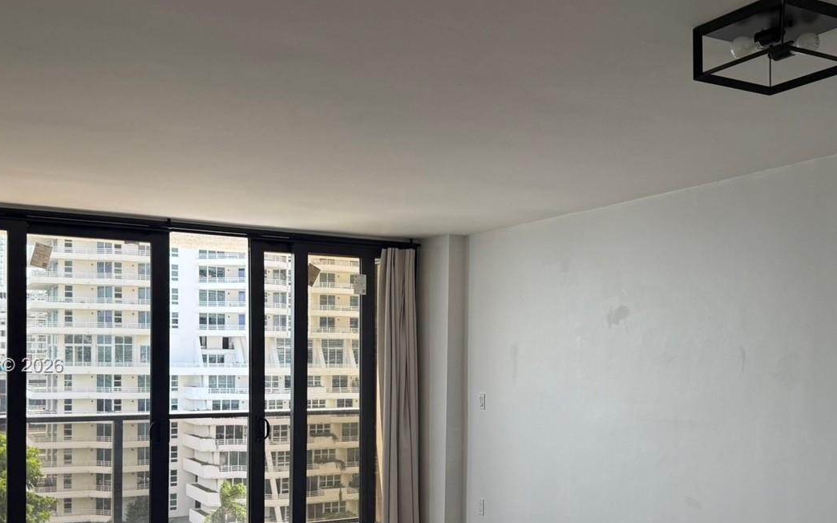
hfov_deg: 50.3
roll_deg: -0.2
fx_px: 889
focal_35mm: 39
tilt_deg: -0.5
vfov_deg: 32.4
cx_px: 455
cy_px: 367
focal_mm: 6.76
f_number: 1.78
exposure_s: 1/521
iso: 100
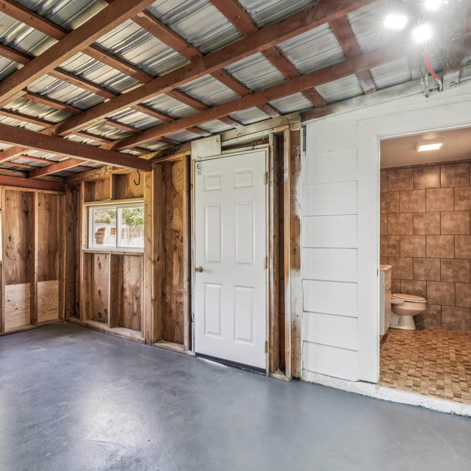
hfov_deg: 71.6
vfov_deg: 71.8
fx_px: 325
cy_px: 240
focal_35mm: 21
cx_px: 211
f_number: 13
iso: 400
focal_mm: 16.1
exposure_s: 1/3.33
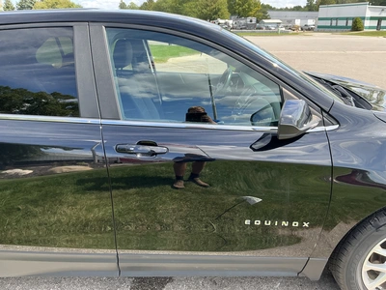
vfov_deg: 49.7
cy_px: 145
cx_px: 193
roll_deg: -0.3
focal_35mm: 28
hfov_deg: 63.4
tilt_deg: -20.0
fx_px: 312
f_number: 1.8
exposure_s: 1/302
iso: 25
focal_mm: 3
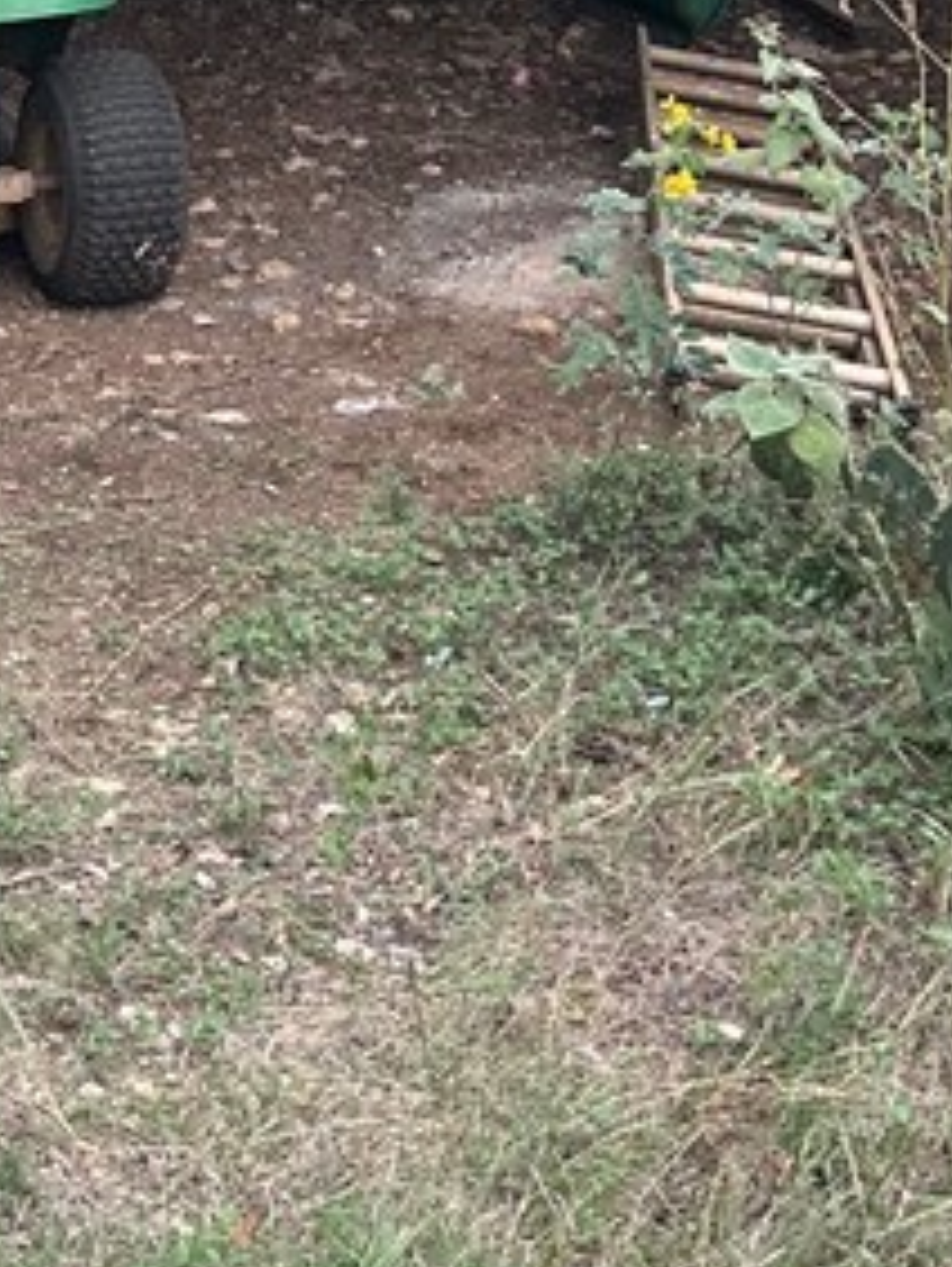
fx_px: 3185
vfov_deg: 21.2
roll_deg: -2.8
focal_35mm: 87
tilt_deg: -8.4
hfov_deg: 17.0
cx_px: 436
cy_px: -175
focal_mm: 6.86
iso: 80
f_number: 1.78
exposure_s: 1/458
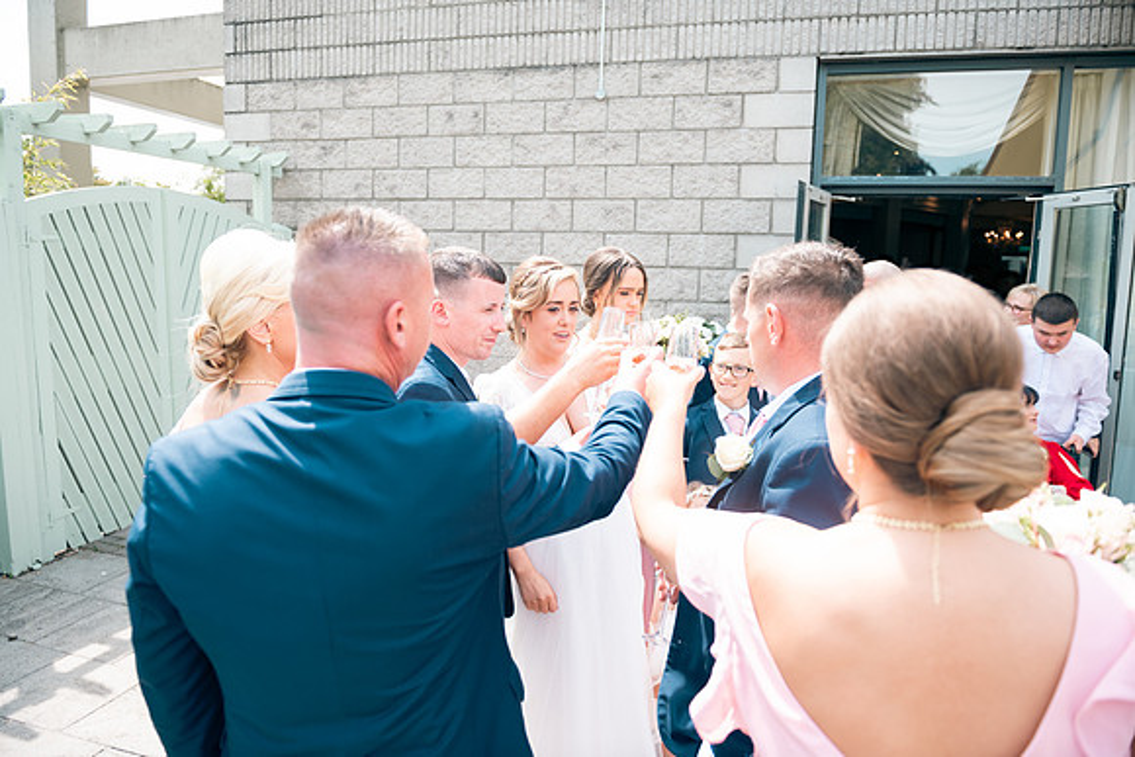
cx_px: 568
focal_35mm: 24
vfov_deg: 53.2
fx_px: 757
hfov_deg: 73.7
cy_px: 378
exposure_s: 1/250
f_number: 3.5
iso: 80
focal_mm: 24
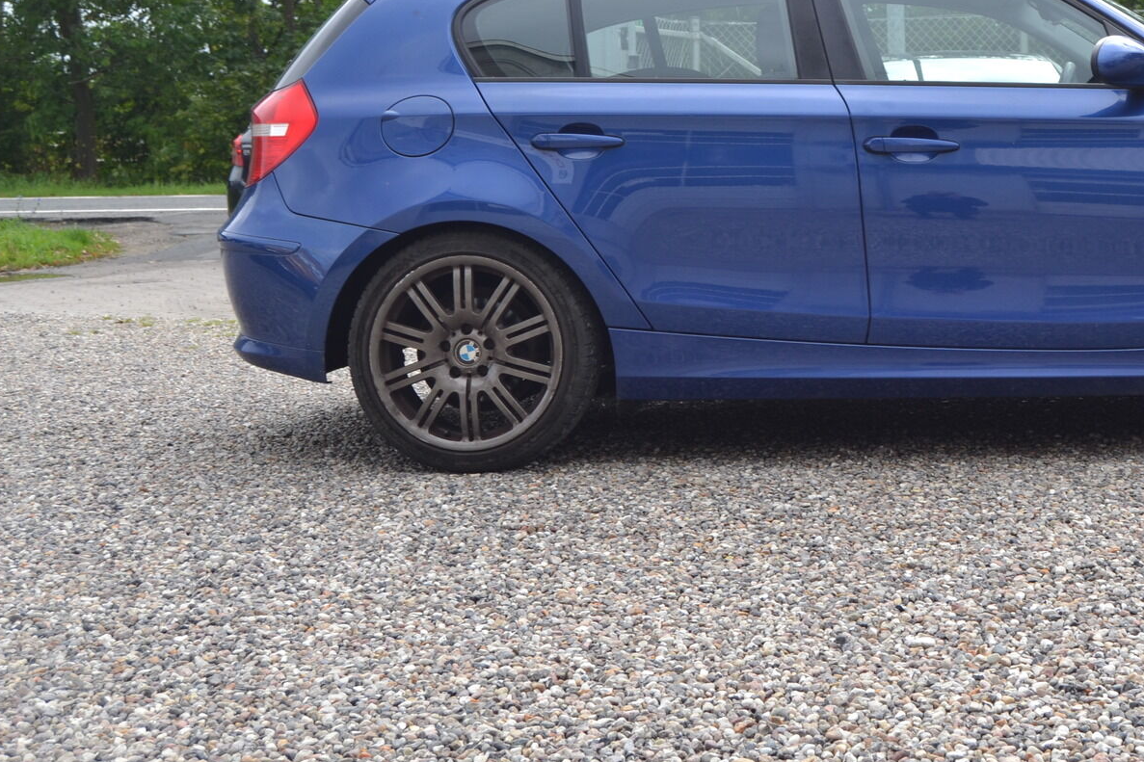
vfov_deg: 24.0
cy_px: 189
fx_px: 1773
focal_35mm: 56
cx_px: 914
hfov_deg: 34.7
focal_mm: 23
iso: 100
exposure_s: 1/125
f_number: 5.6
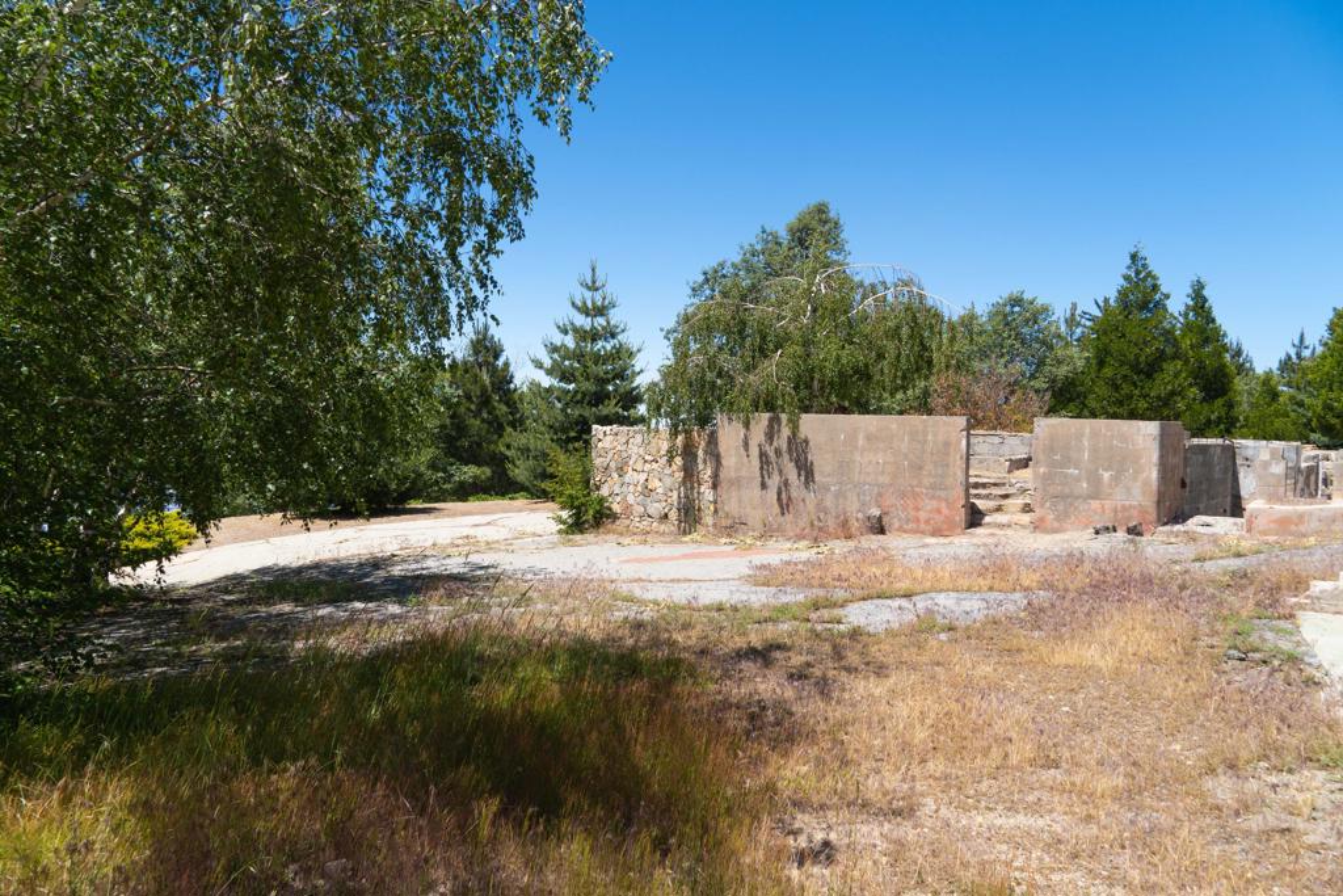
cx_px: 672
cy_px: 448
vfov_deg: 47.9
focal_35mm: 27
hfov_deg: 67.4
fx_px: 1007
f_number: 8
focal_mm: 18
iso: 160
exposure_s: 1/250
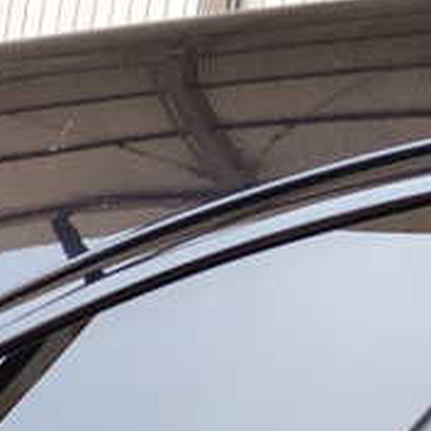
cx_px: 187
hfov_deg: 19.3
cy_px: 524
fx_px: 1268
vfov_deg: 18.3
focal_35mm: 90
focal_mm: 5.4
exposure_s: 1/100
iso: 100
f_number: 3.2
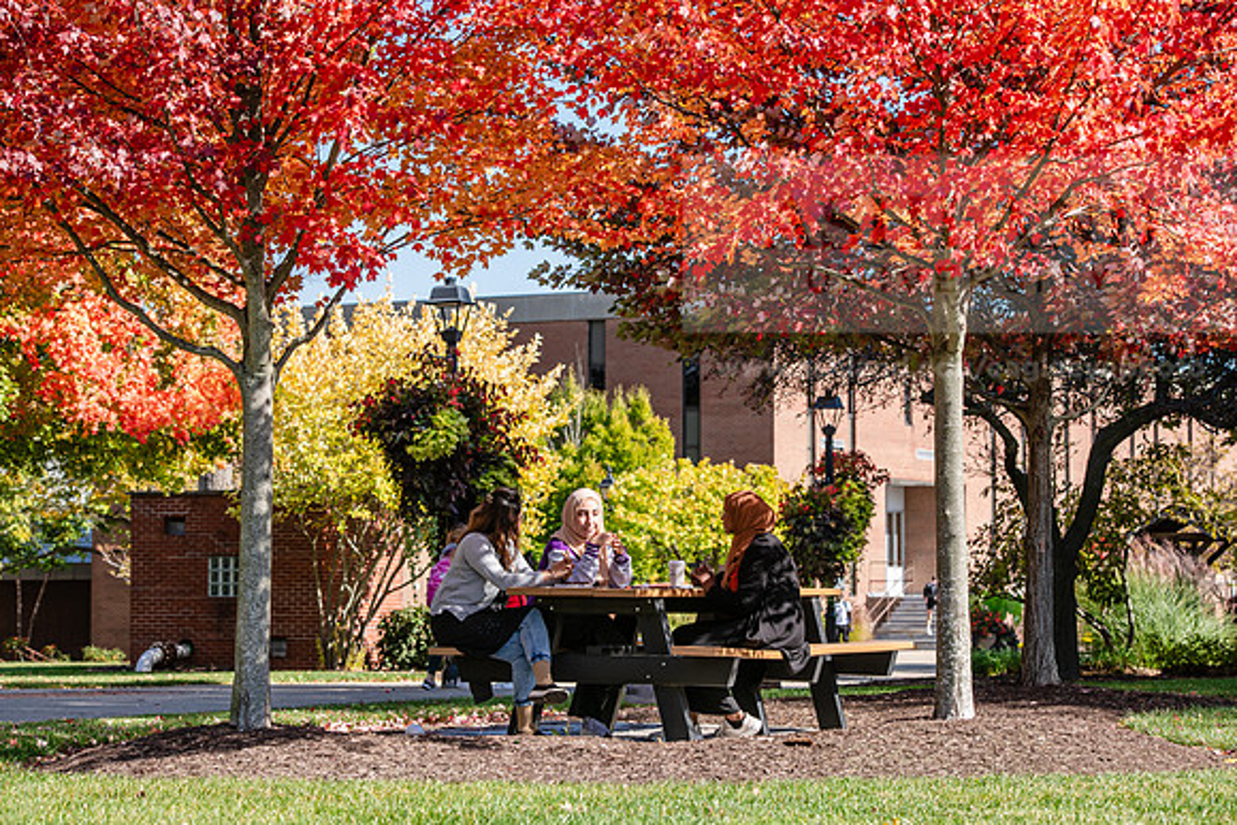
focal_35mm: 92
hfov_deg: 22.1
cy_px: 412
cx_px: 618
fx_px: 3162
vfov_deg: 14.9
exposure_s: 1/320
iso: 160
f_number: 6.3
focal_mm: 92
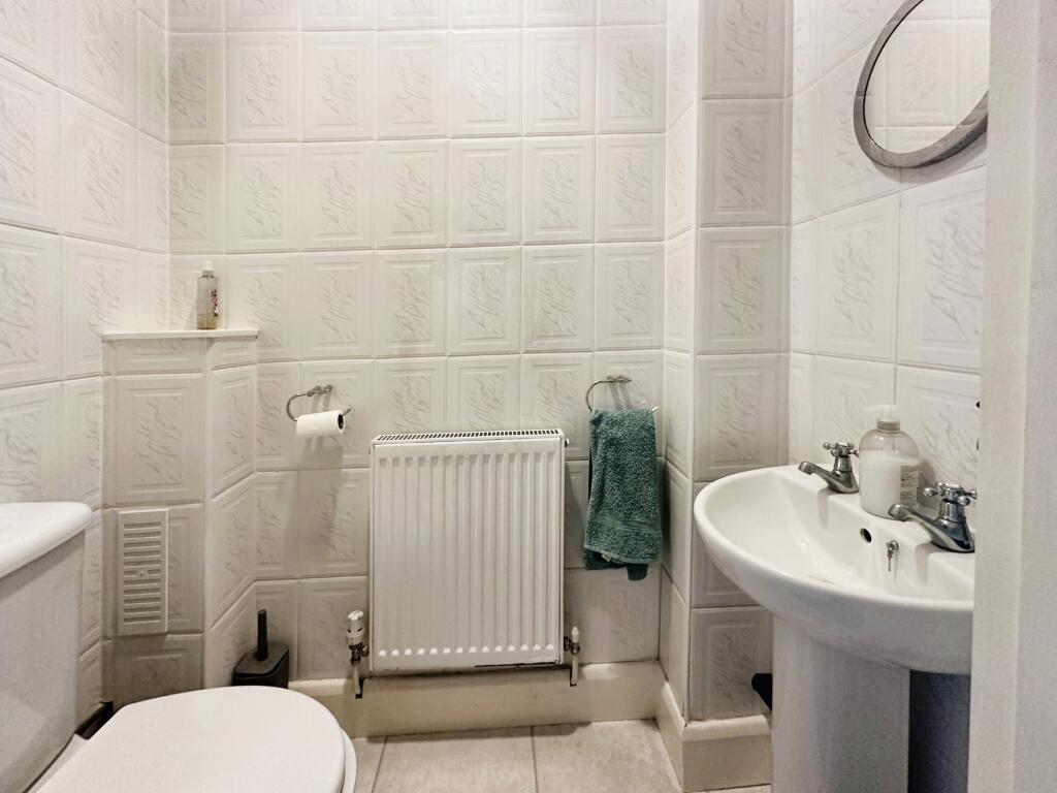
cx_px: 528
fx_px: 427
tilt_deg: -4.9
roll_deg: +1.9
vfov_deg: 85.7
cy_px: 396
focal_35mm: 14
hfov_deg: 102.1
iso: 250
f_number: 2.2
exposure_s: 1/100
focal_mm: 2.22
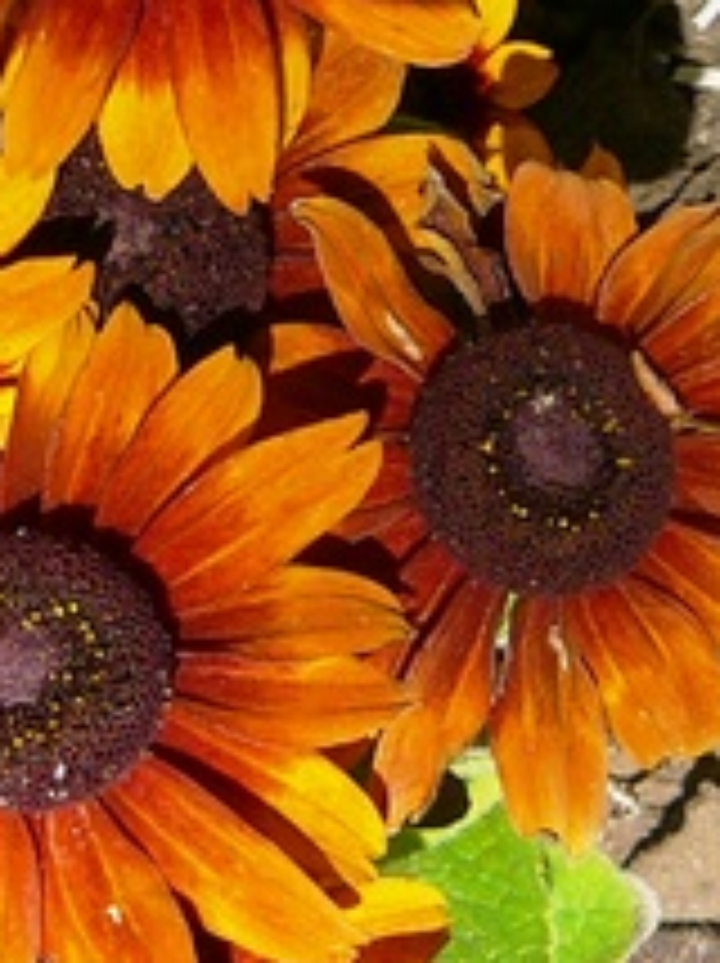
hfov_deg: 20.0
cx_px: 72
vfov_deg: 27.0
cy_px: 378
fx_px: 2001
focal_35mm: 72
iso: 80
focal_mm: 5.2
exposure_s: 1/400
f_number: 5
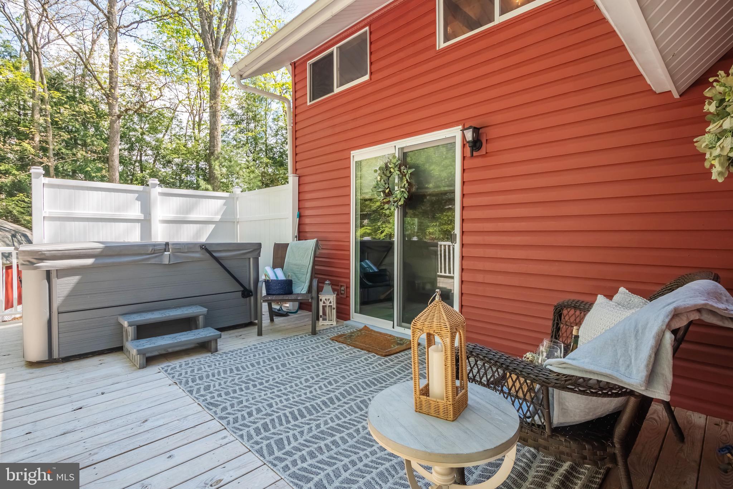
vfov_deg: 73.7
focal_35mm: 16
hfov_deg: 96.7
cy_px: 244
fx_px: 326
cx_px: 366
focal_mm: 11
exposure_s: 1/200
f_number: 7.1
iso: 500
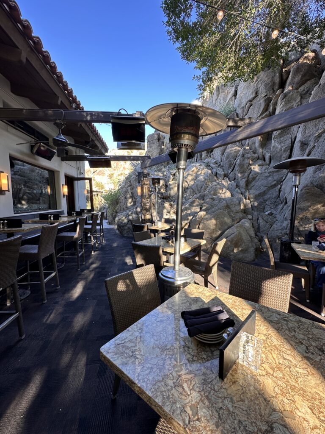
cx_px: 162
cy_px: 217
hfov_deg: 85.7
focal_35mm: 14
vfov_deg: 102.1
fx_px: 175
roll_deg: +0.3
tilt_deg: -4.8
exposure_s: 1/120
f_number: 2.2
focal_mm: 2.22
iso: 50
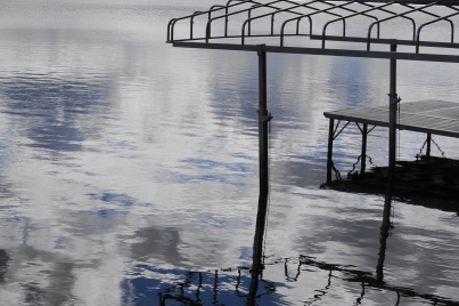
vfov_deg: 20.0
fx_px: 854
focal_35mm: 67
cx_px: 167
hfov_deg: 30.0
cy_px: 42
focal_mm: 18
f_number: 13
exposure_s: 1/160
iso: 100
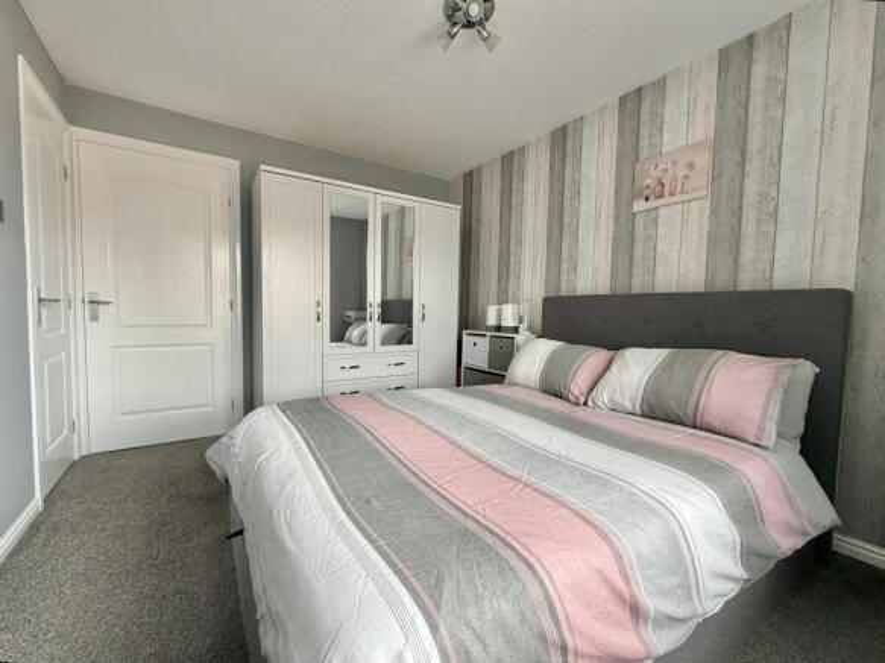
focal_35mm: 14
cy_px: 332
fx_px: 358
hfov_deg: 102.1
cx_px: 442
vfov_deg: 85.7
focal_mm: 2.22
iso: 320
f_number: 2.2
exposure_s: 1/121
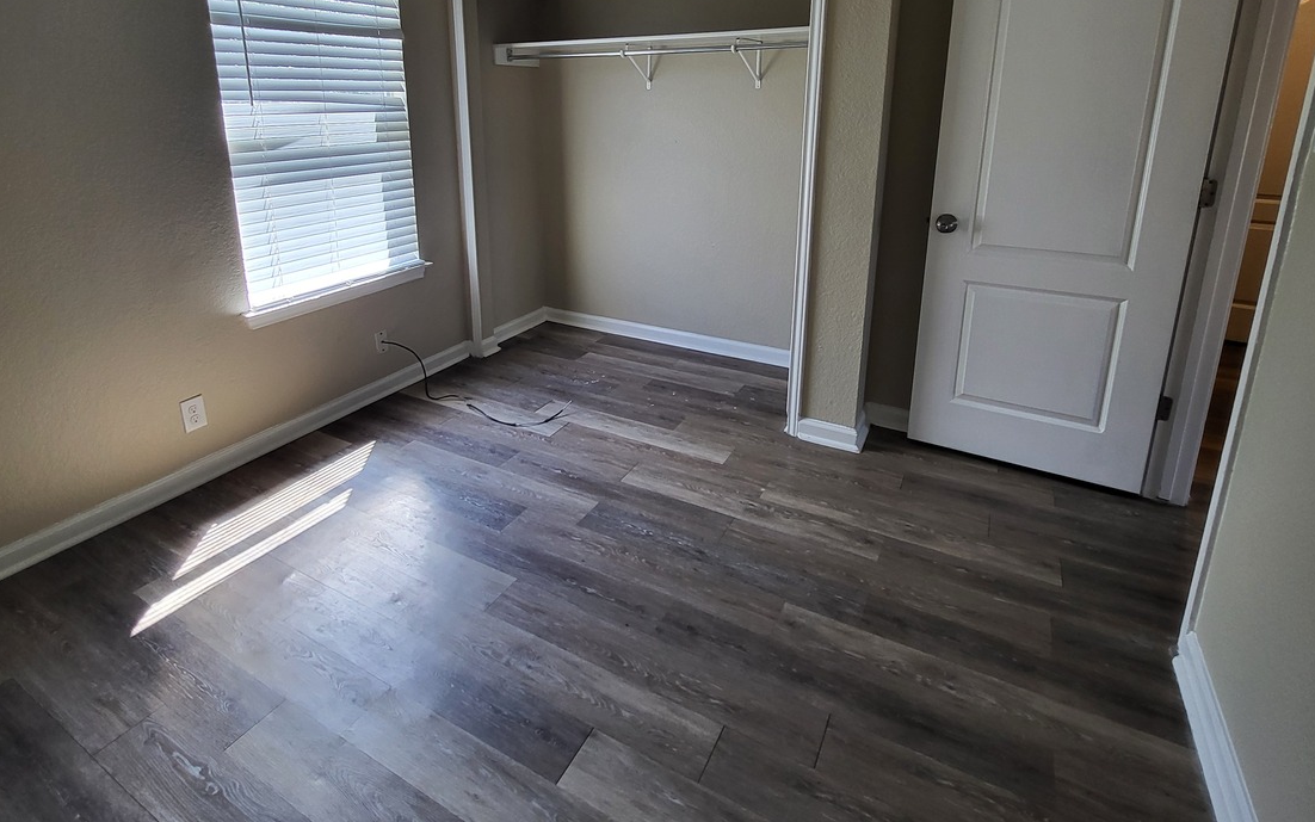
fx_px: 645
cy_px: 246
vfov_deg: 62.6
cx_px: 597
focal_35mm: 18
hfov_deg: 90.8
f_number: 2.2
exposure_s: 1/60
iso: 80
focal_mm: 1.74
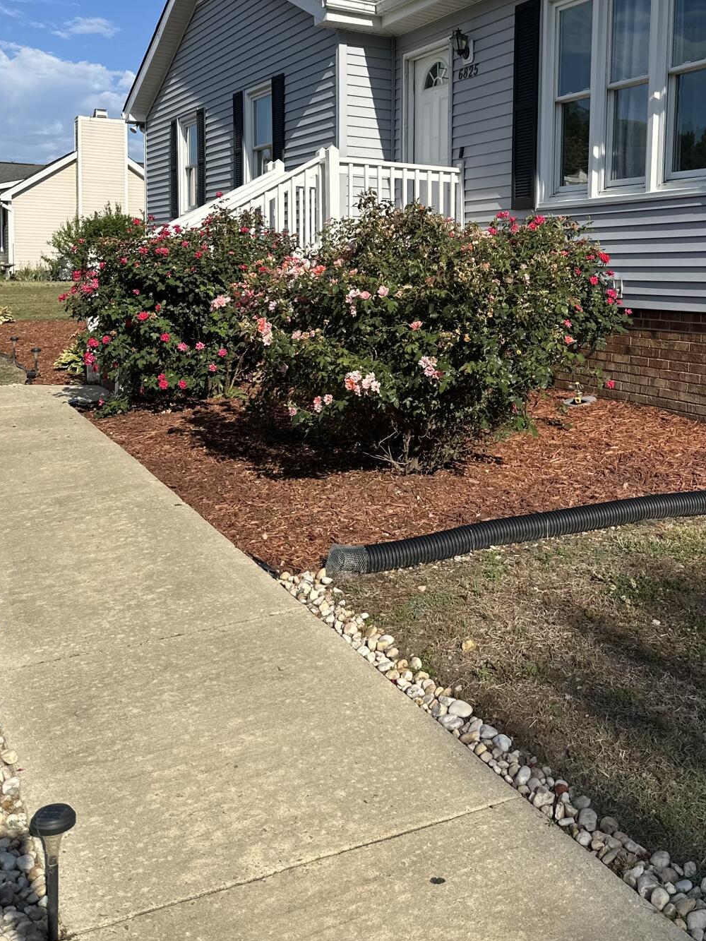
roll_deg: -2.3
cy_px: 333
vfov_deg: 50.6
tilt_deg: -1.8
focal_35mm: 36
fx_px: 979
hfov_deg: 39.2
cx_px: 469
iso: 80
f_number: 1.78
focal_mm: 6.86
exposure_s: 1/5000
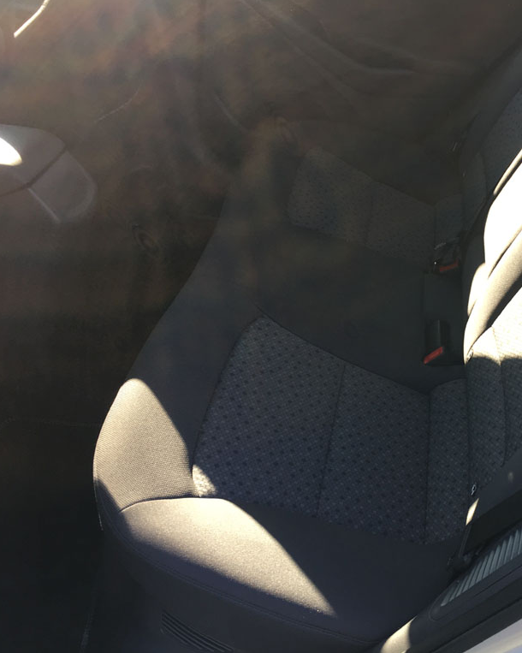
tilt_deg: -37.6
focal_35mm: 38
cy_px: 326
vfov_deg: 47.9
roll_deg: -10.8
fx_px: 734
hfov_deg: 37.6
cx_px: 426
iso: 40
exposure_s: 1/100
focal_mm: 4.15
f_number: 2.2
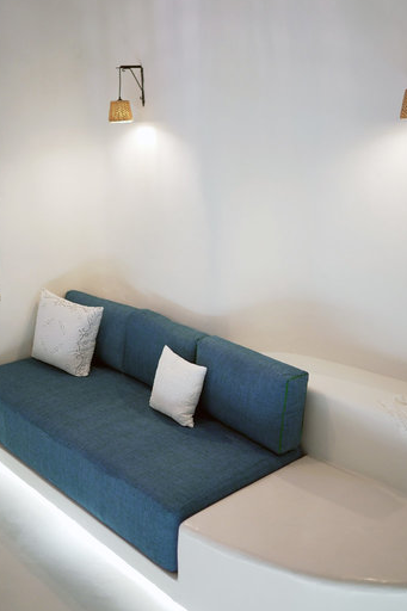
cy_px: 254
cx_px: 211
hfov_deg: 32.6
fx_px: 696
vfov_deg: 47.2
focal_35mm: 41
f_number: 1.4
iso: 640
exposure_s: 1/250
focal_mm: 35
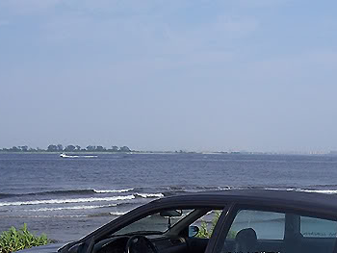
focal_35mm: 68
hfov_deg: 28.2
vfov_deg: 21.0
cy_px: 245
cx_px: 246
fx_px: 662
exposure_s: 1/750
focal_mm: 5.6
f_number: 5.6
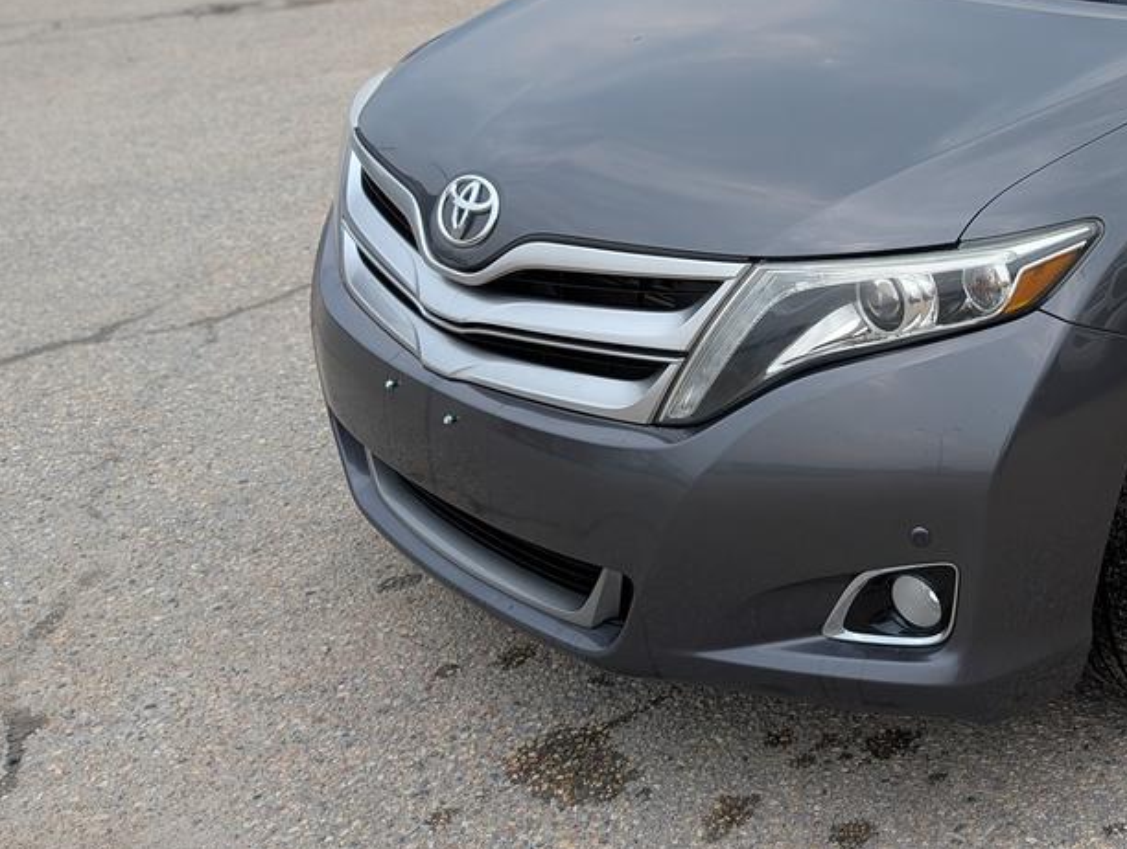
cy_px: 136
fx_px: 1630
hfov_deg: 35.6
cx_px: 1041
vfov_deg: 28.4
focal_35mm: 50
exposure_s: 1/345
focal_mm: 6.9
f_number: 1.68
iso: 22
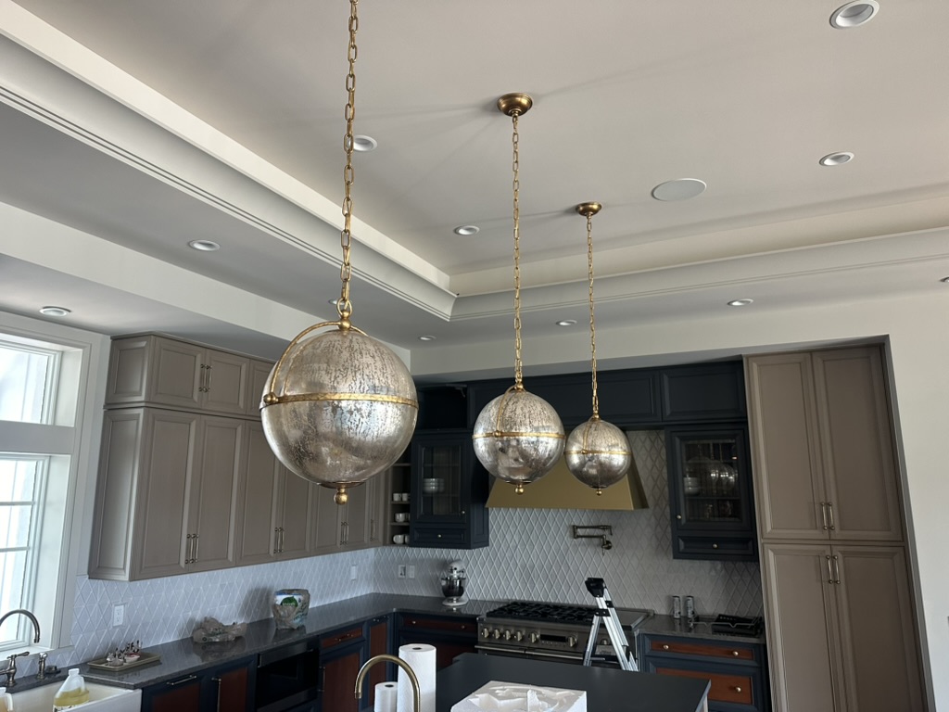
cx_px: 474
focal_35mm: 24
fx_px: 658
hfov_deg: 71.6
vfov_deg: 56.8
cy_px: 356
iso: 250
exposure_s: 1/94
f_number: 1.78
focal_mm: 6.86
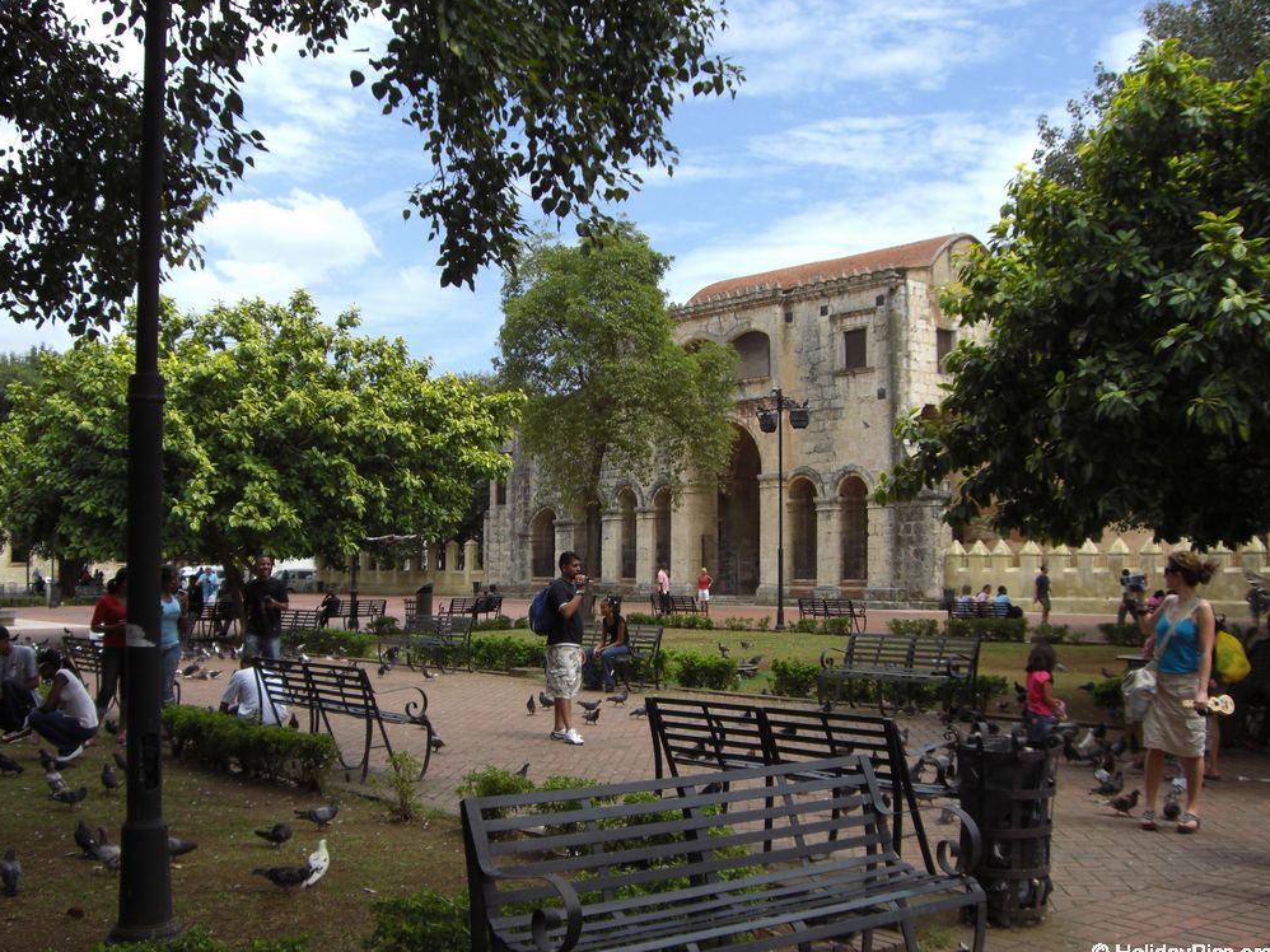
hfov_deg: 47.9
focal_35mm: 39
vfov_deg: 36.8
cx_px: 625
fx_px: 1430
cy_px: 485
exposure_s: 1/1000
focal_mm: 6.2
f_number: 2.7
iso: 64
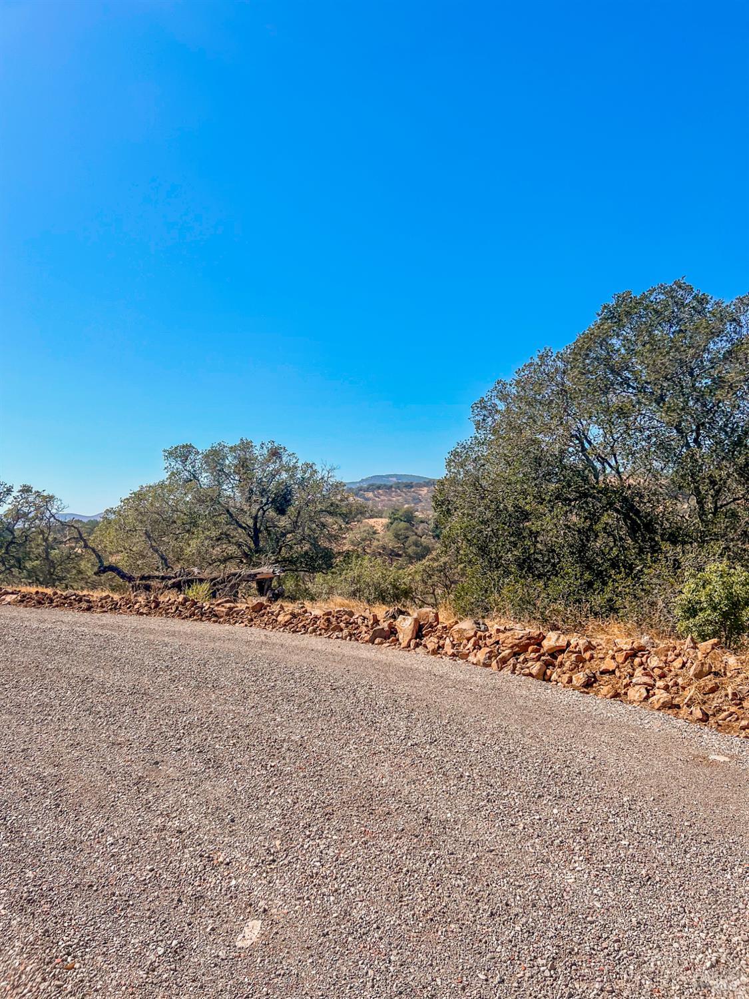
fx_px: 750
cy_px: 500
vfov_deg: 67.3
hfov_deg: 53.1
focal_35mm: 26
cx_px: 374
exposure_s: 1/4630
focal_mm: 5.7
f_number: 1.5
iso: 50
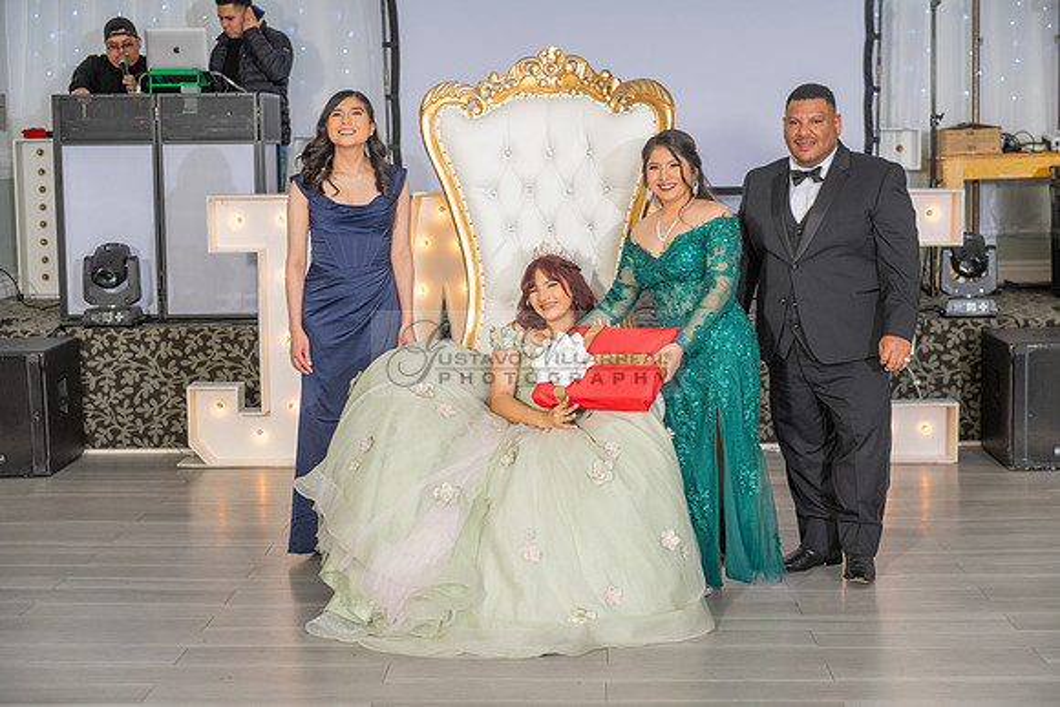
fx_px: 1767
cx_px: 530
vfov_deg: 22.6
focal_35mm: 60
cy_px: 354
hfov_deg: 33.4
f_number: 3.5
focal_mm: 60
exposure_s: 1/200
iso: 500
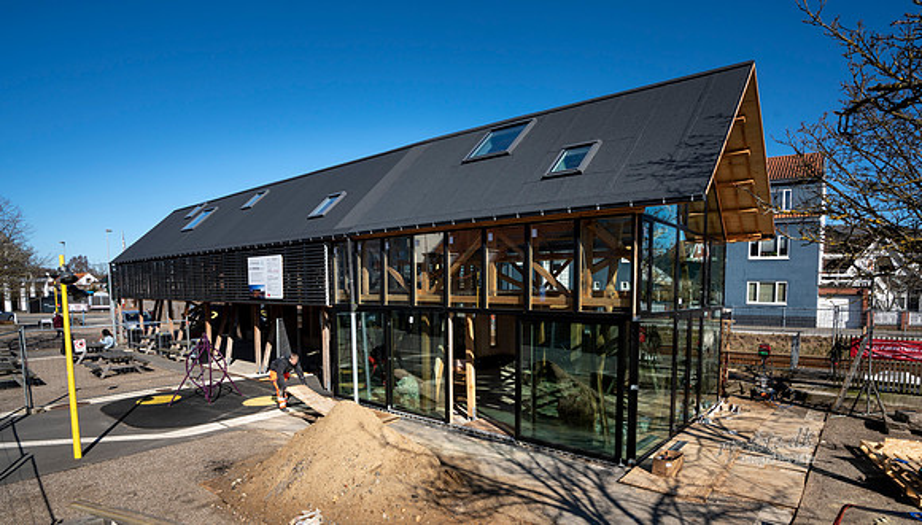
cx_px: 509
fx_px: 488
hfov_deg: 86.4
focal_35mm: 20
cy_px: 326
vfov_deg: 55.9
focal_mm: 17
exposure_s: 1/250
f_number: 9
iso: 200
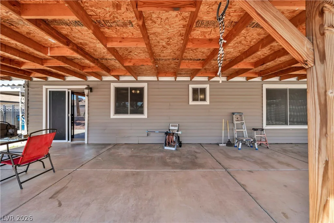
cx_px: 167
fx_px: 130
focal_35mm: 14
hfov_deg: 104.2
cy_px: 112
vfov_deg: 81.2
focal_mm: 14
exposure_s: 1/160
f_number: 8
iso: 320
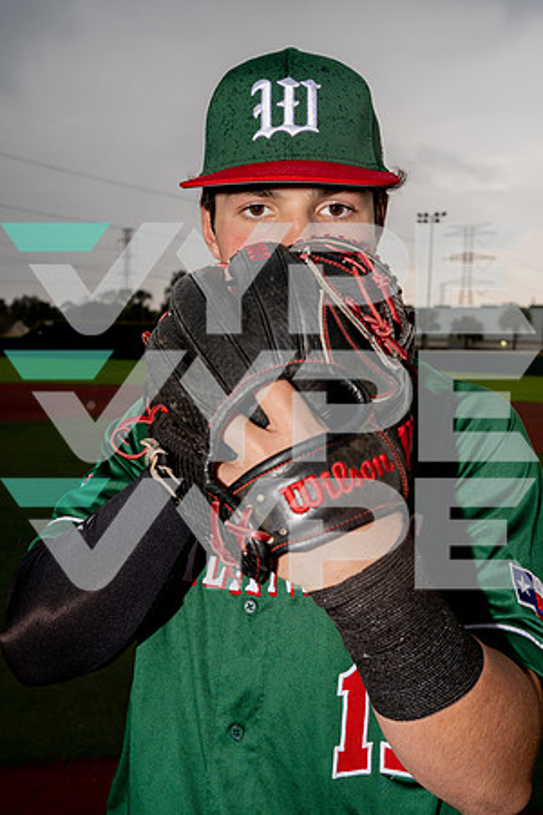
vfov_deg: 54.4
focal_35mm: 35
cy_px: 408
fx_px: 792
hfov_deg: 37.9
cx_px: 272
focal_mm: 35
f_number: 7.1
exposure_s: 1/250
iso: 320
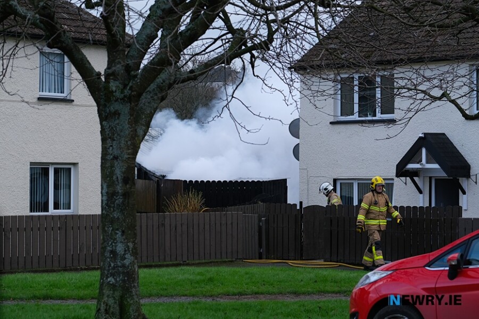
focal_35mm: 99
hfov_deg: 20.6
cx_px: 240
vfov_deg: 13.8
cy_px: 160
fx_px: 1317
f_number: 4
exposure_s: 1/480
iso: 400
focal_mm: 66
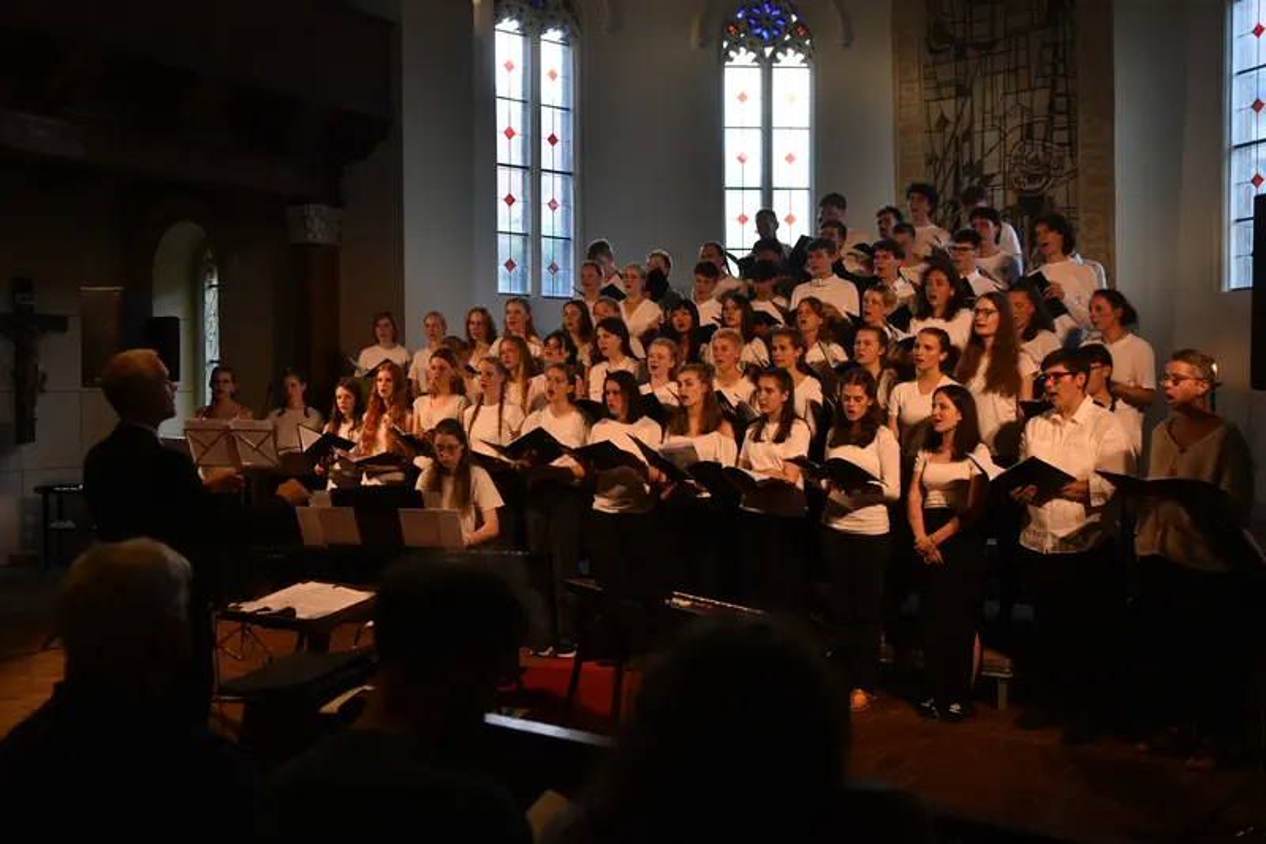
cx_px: 633
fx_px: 1160
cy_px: 422
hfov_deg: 57.2
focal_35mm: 33
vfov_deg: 40.0
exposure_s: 1/60
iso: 400
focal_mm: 22
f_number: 3.2
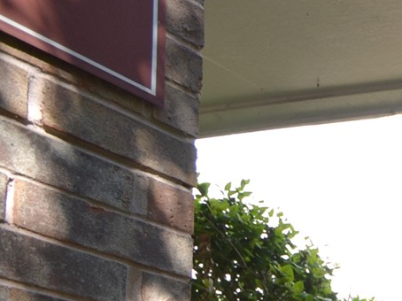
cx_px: 955
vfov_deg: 17.4
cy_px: 536
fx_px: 801
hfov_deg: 15.4
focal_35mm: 69
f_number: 5.6
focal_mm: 10
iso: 220
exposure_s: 1/125
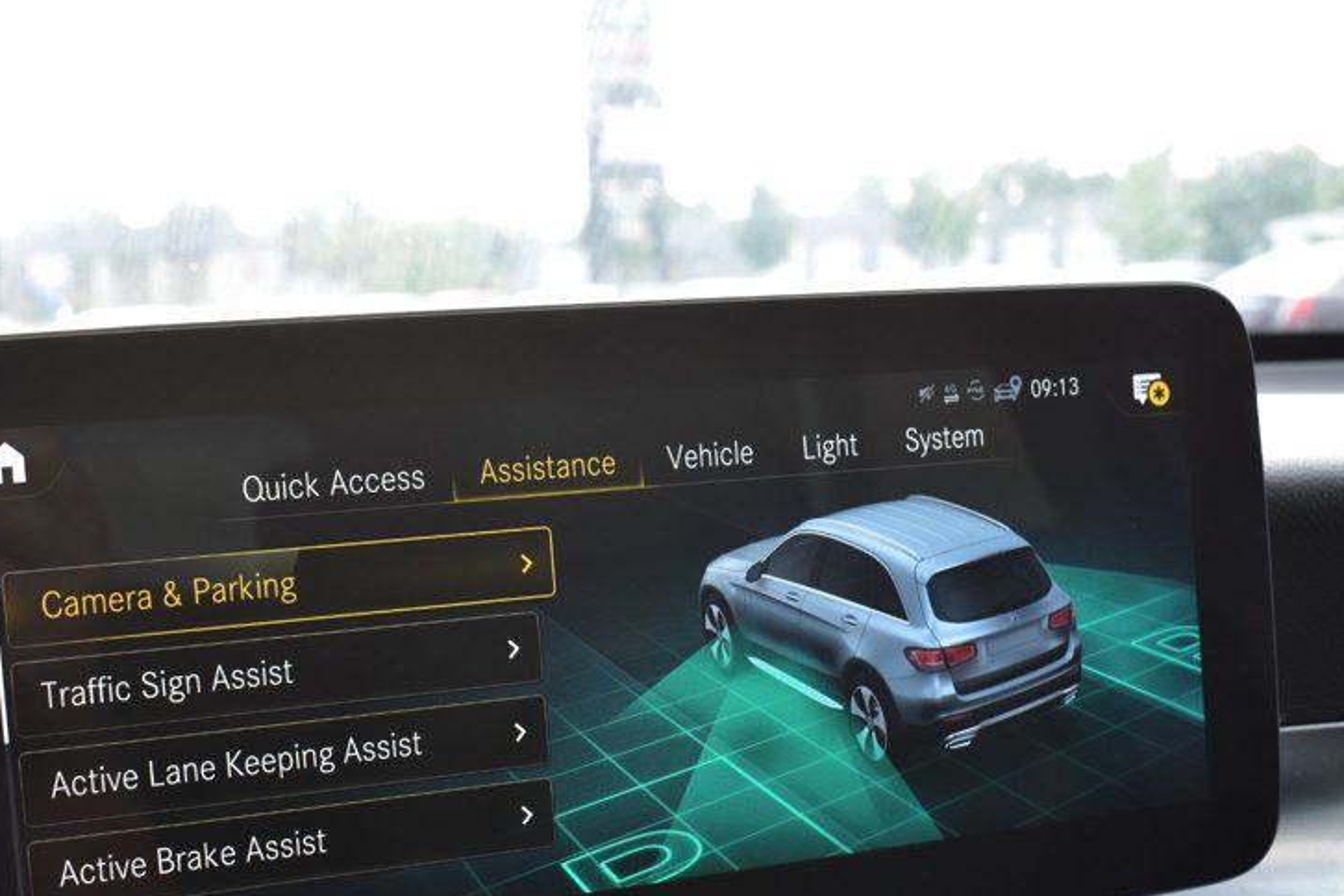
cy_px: 585
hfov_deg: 36.2
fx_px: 2053
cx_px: 581
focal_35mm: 55
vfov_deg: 24.5
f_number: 9
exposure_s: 1/100
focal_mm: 26
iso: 400
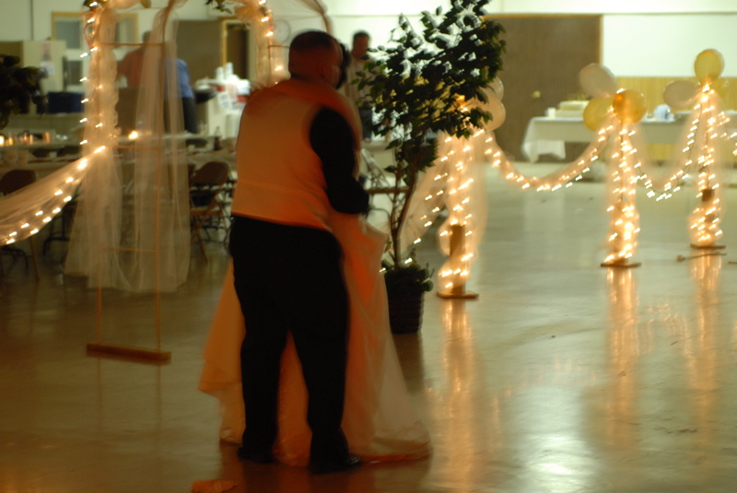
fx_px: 2151
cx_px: 368
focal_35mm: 105
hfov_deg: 19.4
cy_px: 246
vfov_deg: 13.1
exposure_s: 1/6
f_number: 2.8
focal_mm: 70
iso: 400
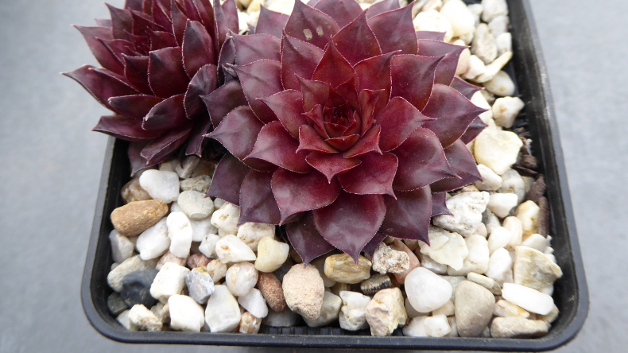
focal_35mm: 32
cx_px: 311
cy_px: 159
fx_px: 533
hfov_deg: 61.0
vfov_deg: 36.6
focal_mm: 5
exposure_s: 1/60
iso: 125
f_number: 3.5
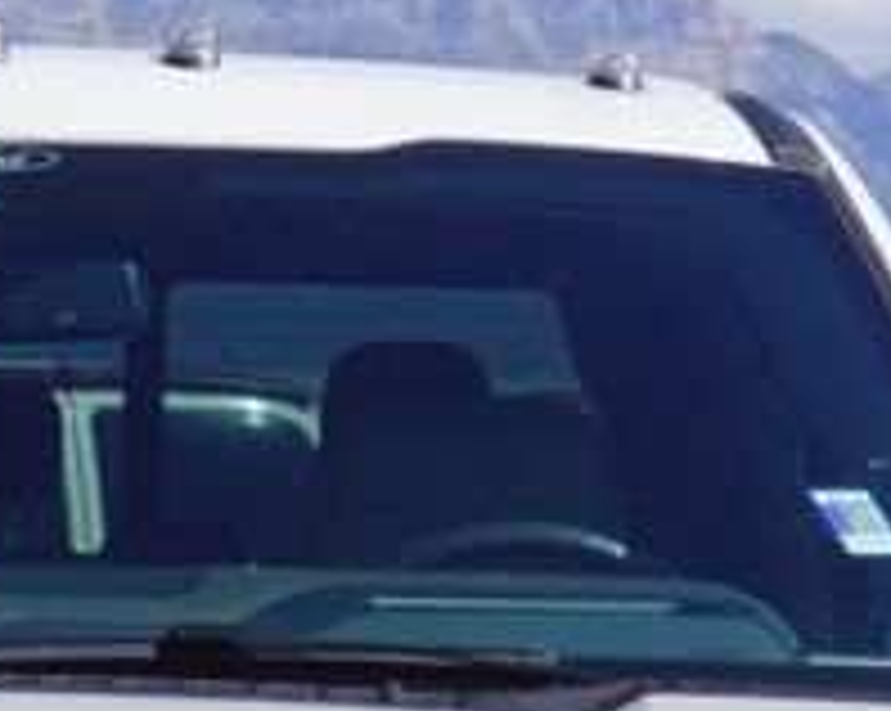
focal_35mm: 277
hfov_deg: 7.0
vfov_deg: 5.5
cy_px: 1449
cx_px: 4
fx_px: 7297
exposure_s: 1/160
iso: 100
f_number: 11
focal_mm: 38
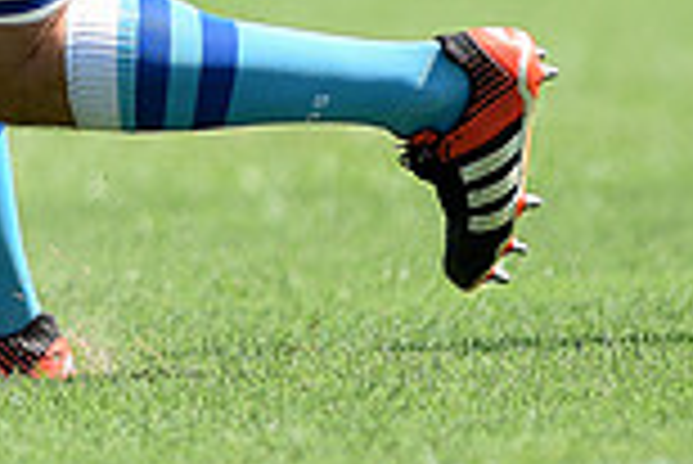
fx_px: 21753
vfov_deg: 1.2
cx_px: -441
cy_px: -399
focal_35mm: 1129
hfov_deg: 1.8
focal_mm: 300
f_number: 2.8
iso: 200
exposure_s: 1/2000
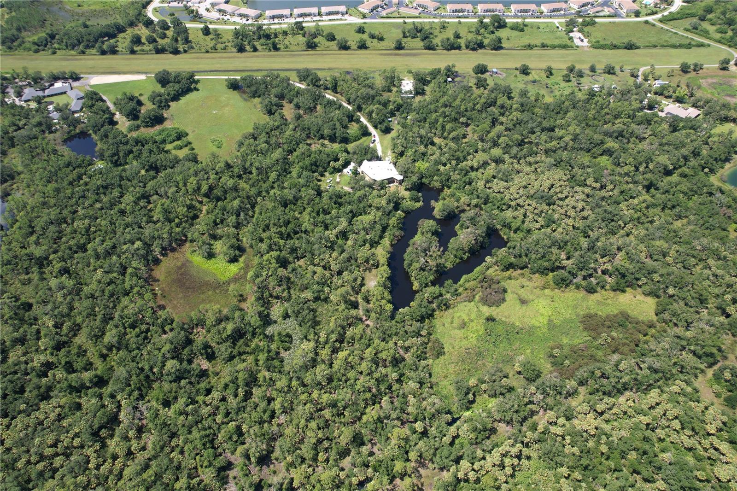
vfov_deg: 57.2
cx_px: 368
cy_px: 246
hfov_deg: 78.6
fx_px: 450
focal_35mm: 22
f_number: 2.8
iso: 100
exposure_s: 1/1000
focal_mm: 8.38
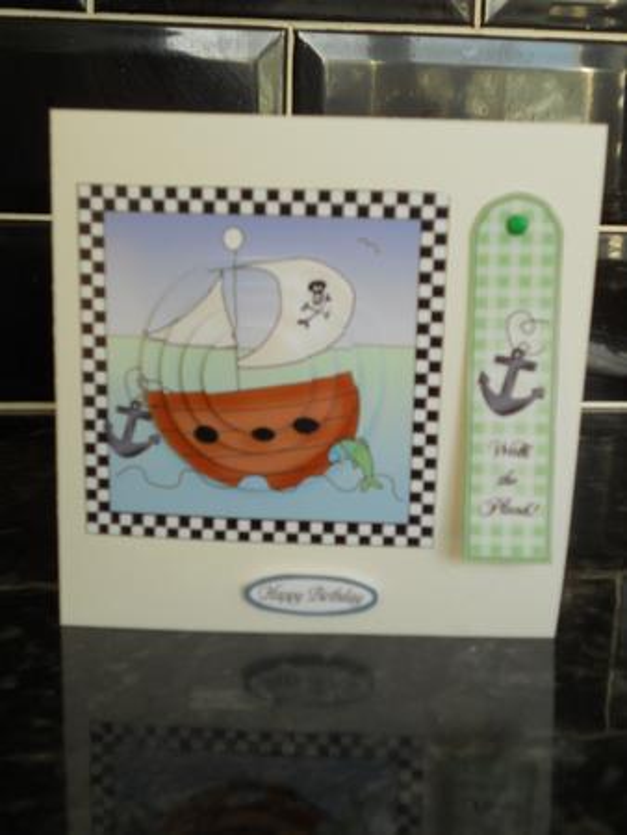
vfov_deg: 41.2
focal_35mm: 46
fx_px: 1110
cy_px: 418
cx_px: 314
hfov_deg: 31.5
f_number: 4.3
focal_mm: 8.2
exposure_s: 1/30
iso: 80
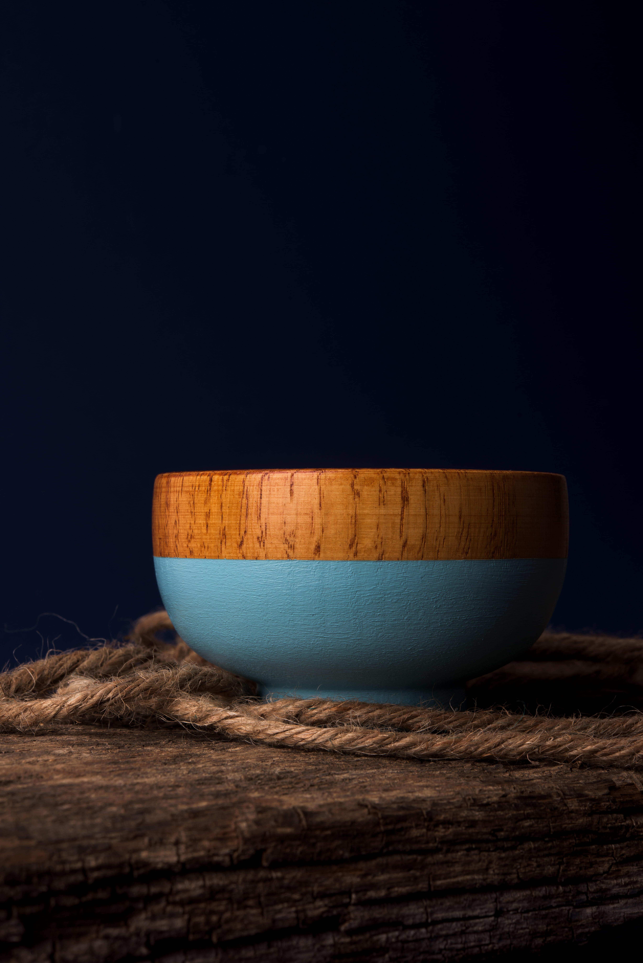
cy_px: 482
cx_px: 322
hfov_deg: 22.6
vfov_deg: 33.4
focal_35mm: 60
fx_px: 1606
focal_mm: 60
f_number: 16
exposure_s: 1/160
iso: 64
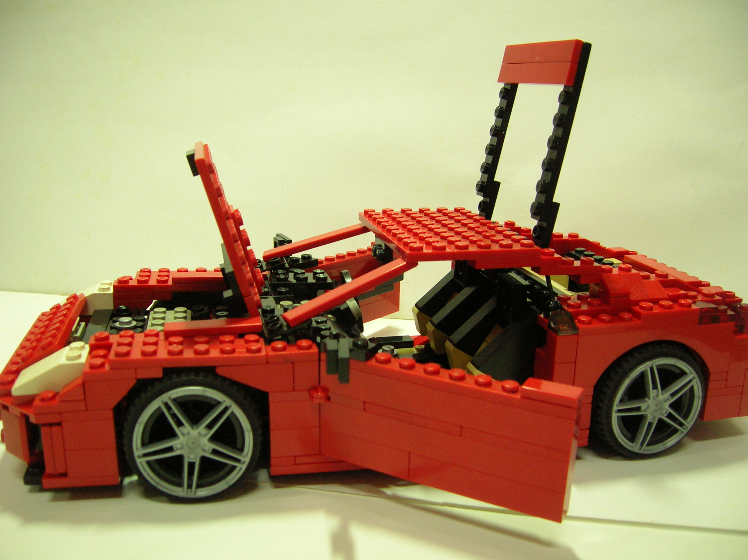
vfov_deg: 41.7
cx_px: 374
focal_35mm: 34
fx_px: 734
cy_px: 280
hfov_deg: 54.0
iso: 132
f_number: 2.9
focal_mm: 5.7
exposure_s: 1/4.1
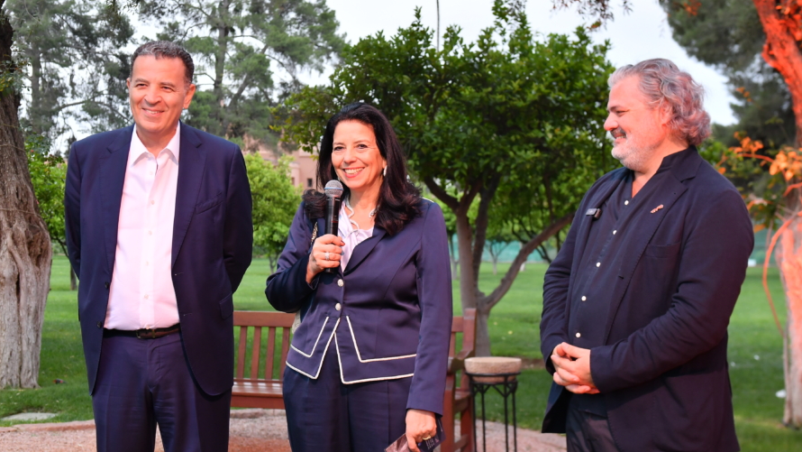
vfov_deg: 22.2
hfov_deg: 38.5
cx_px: 405
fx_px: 1149
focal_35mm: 54
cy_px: 224
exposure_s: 1/125
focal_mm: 34
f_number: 4.5
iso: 640
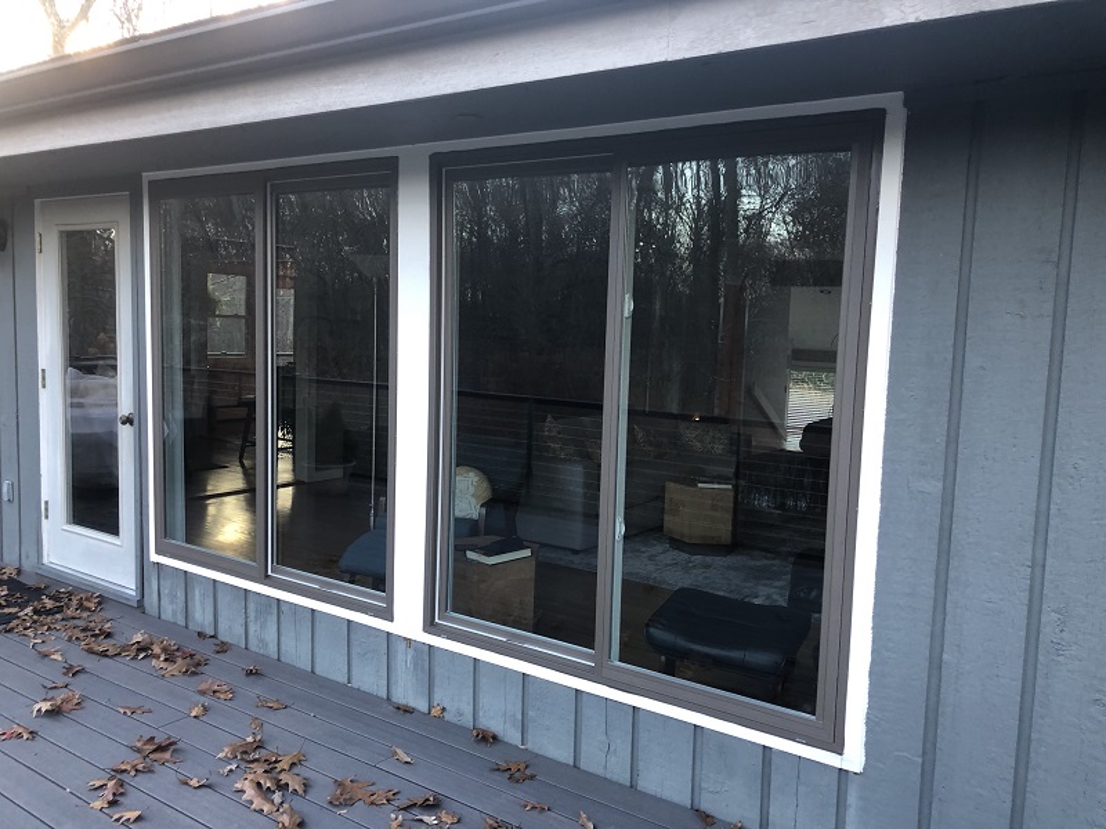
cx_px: 553
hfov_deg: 63.4
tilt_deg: -3.8
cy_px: 414
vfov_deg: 49.7
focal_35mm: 28
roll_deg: -1.8
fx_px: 895
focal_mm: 3.99
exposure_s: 1/30
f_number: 1.8
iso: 25
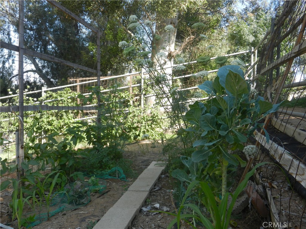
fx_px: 292
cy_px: 114
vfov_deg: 42.9
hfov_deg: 55.4
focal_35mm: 33
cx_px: 153
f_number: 3.8
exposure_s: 1/320
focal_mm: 5.9
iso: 160
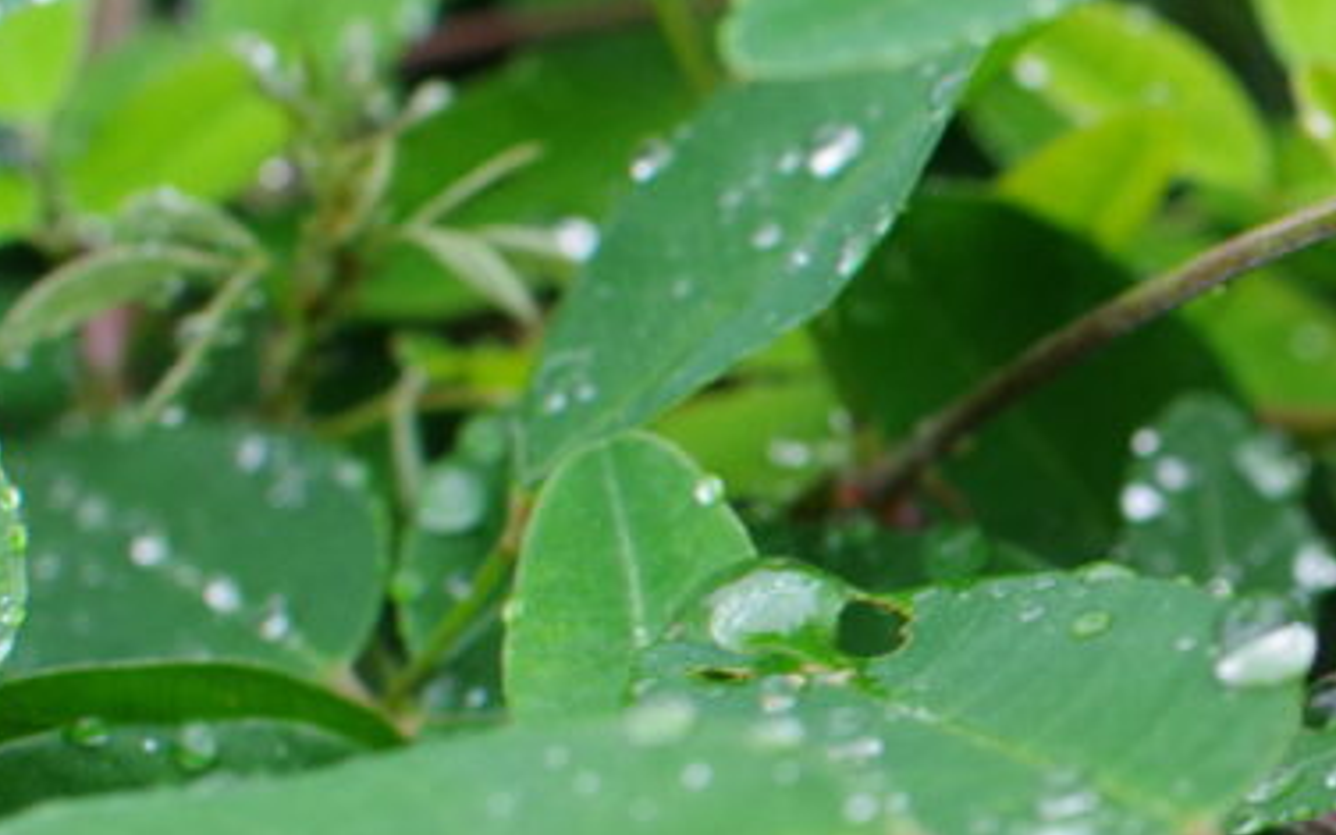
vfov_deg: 10.5
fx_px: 4551
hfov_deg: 15.8
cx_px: 1794
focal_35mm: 125
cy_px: 670
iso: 800
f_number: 4.5
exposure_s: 1/80
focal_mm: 30
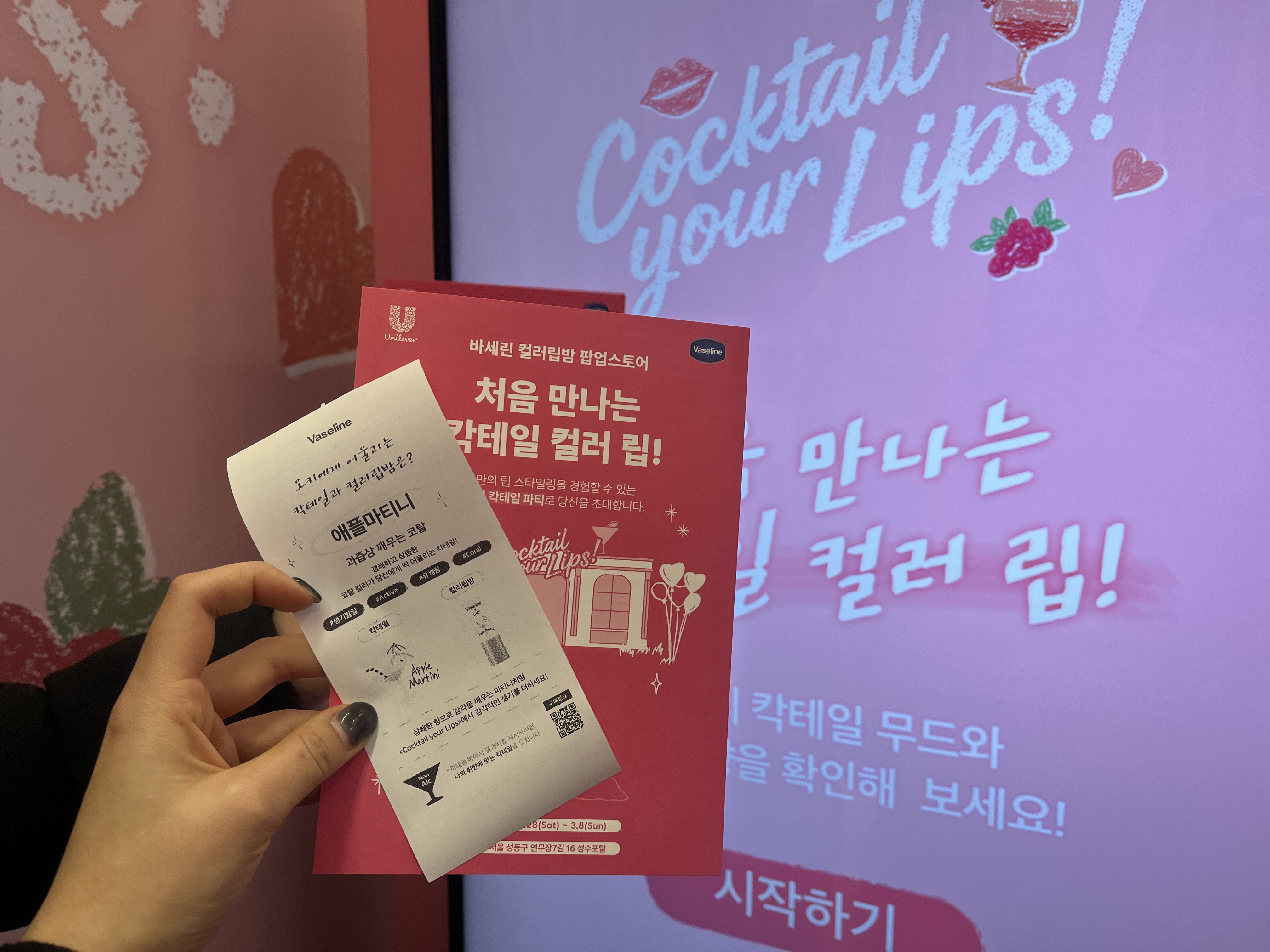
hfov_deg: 67.3
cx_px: 635
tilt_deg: -6.7
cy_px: 476
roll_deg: +0.5
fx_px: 954
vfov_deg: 53.1
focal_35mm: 26
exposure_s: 1/120
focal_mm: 5.1
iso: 50
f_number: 1.6
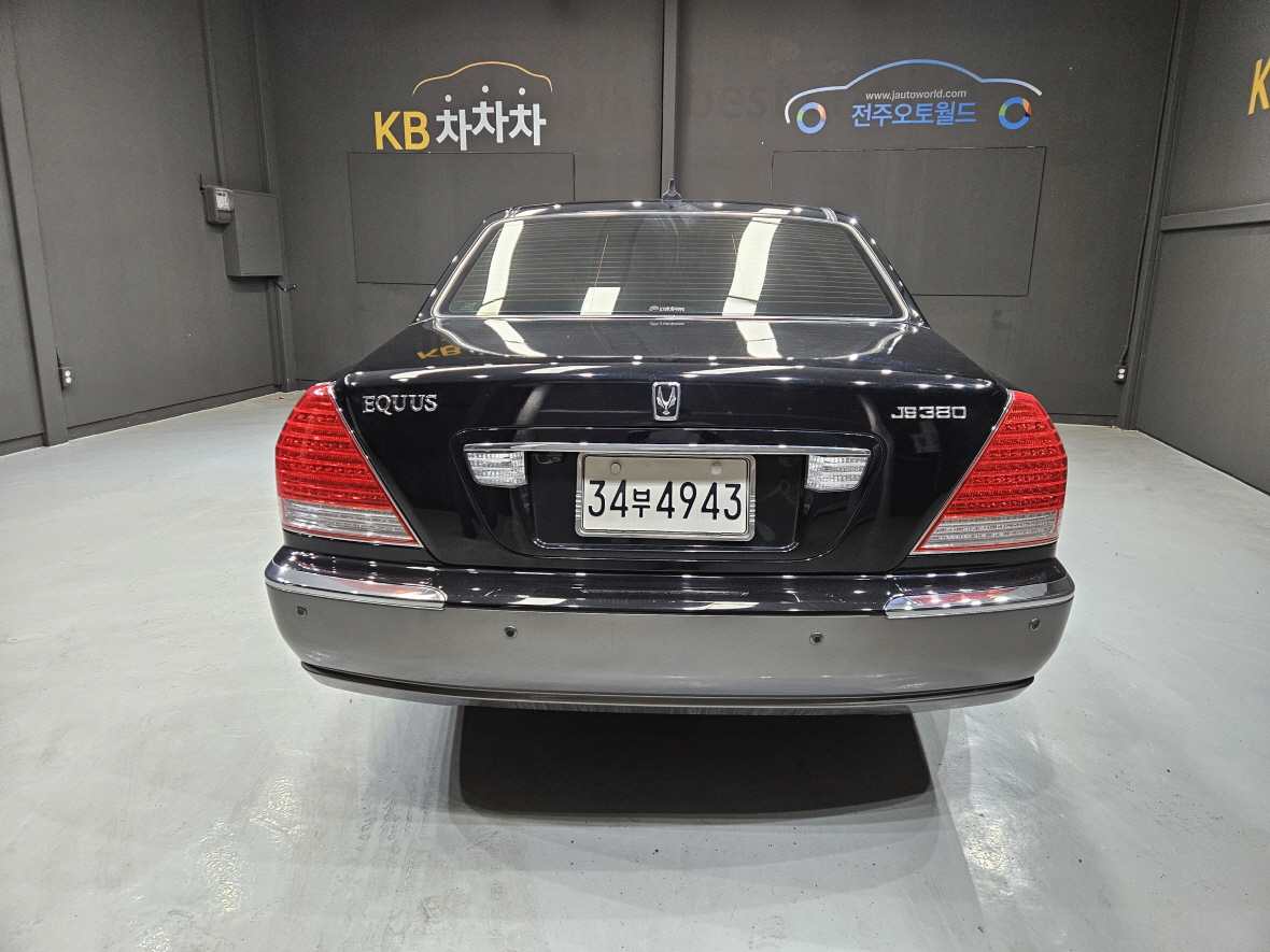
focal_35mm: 23
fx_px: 844
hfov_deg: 73.9
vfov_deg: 58.9
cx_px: 635
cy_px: 476
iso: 250
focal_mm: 5.4
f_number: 1.8
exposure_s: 1/120
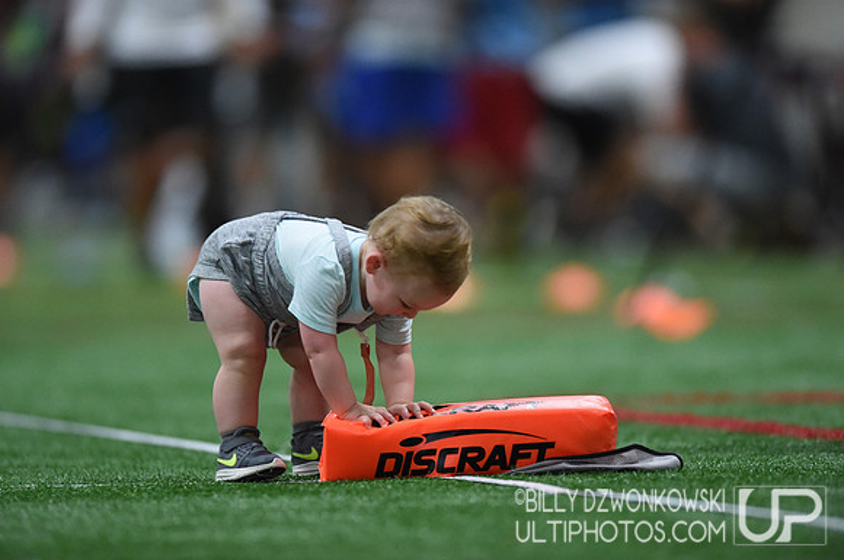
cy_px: 280
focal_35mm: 400
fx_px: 9365
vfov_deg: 3.4
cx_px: 422
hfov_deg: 5.2
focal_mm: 400
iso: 10000
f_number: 2.8
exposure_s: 1/500
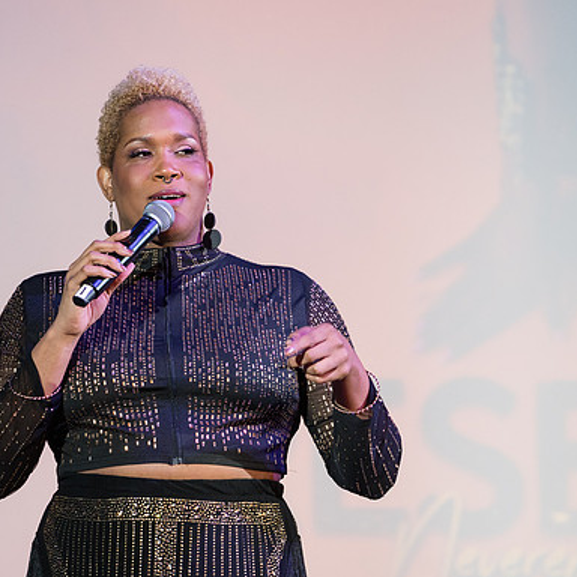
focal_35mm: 297
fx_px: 5601
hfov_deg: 5.9
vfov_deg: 5.9
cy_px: 248
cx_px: 218
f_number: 4
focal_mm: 185
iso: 2000
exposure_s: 1/250
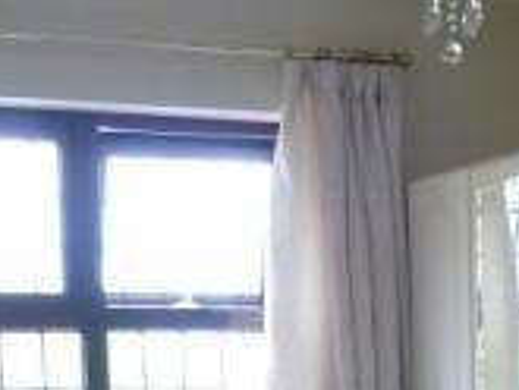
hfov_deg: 19.5
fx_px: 1485
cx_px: 455
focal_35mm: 99
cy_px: 634
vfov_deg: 13.8
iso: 250
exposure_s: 1/60
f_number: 3.5
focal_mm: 5
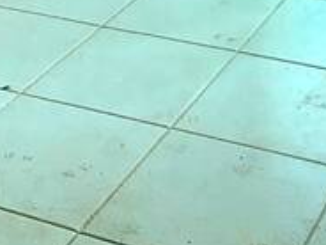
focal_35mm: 102
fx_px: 961
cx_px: 151
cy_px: -375
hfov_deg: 19.3
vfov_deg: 11.5
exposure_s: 1/60.2
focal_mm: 2.2
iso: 400
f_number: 2.2
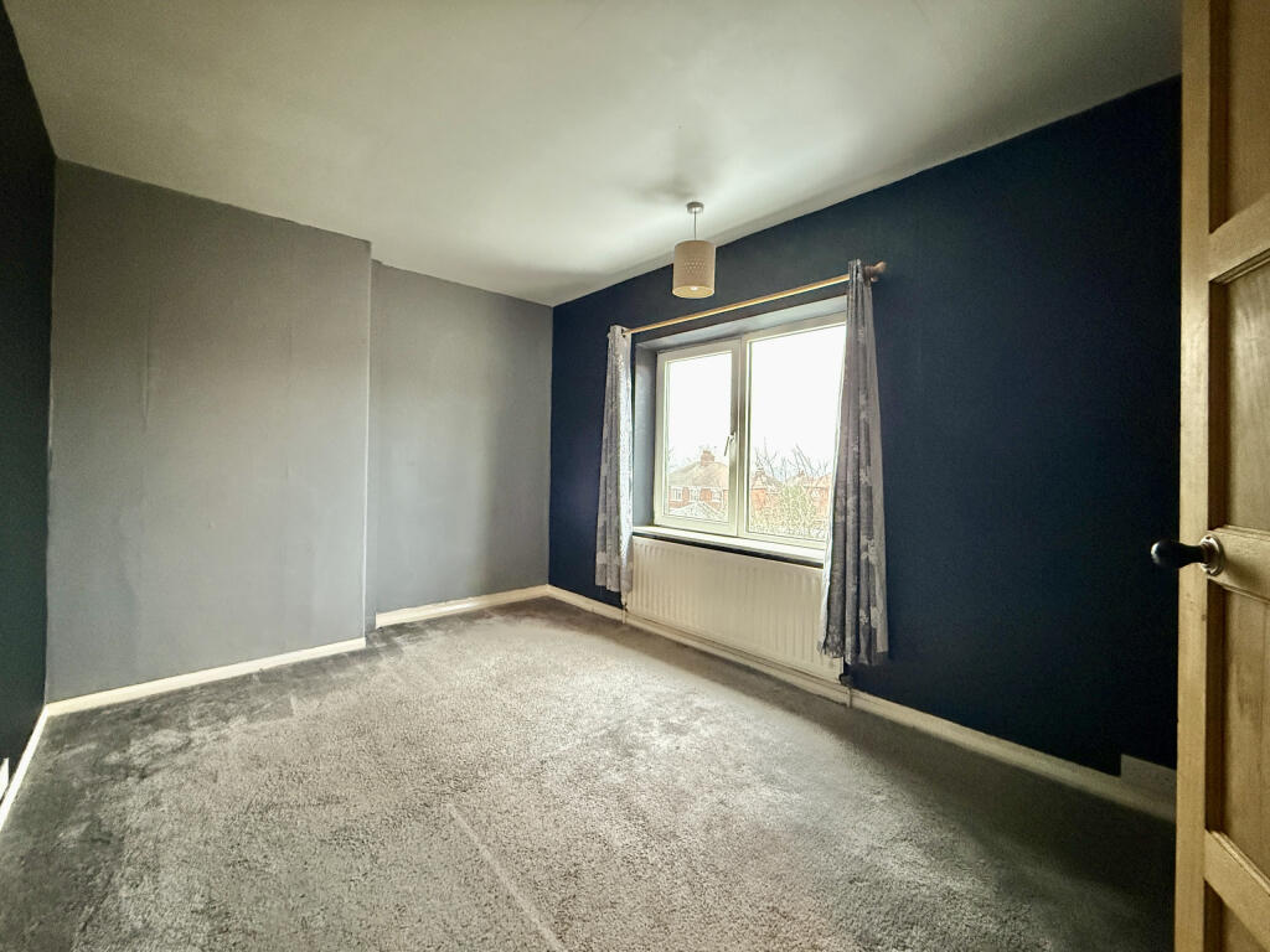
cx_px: 635
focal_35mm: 14
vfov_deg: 85.7
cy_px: 476
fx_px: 514
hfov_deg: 102.1
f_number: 2.2
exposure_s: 1/50
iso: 800
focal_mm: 2.22
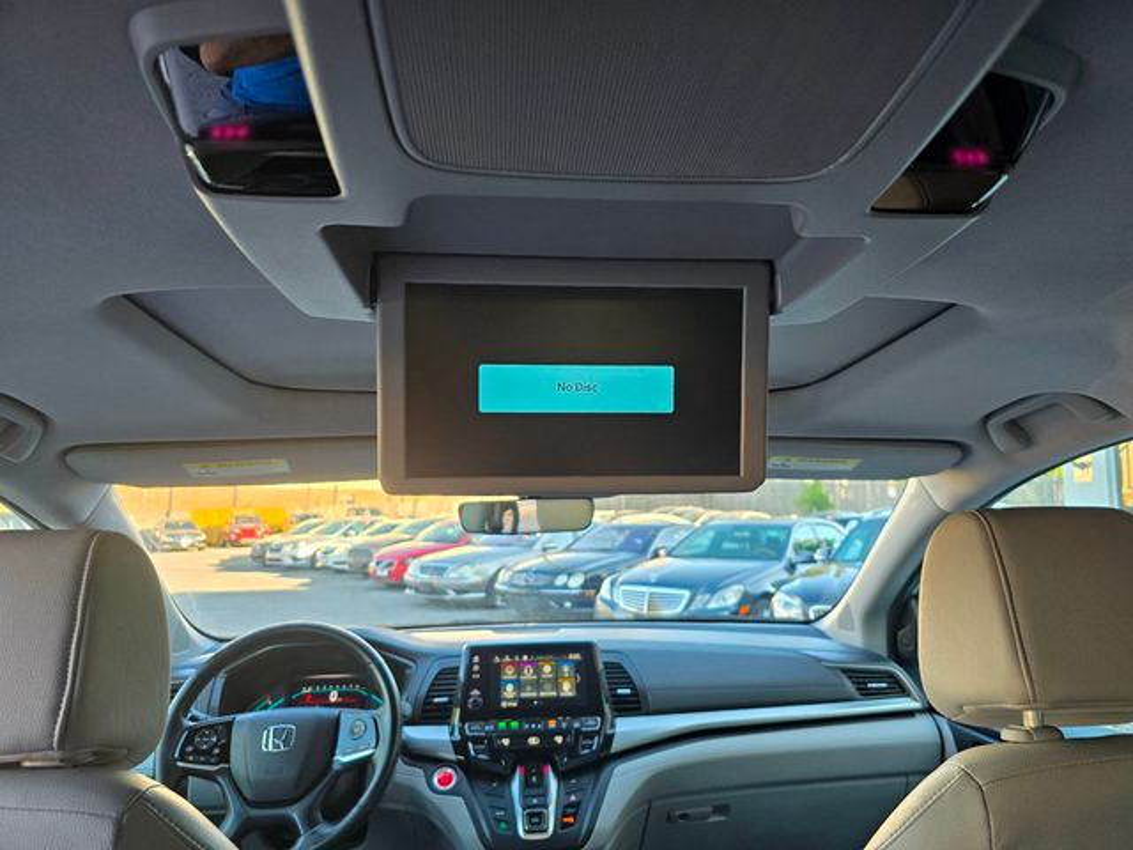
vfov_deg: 58.9
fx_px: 753
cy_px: 425
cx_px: 566
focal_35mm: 23
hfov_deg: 73.9
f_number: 1.7
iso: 160
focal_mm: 6.3
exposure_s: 1/180
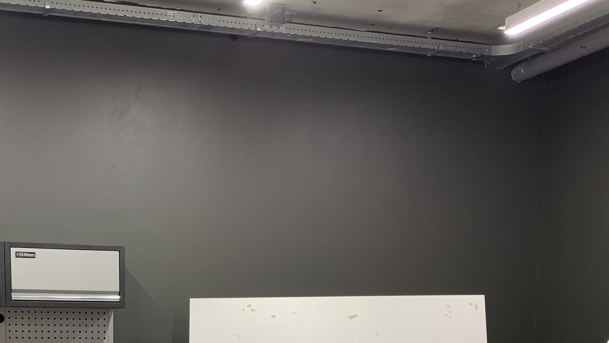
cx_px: 185
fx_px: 904
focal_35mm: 56
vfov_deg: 19.7
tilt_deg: -7.4
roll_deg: +0.0
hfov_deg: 36.7
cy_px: 447
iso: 50
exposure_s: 1/50
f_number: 1.8
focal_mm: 4.25
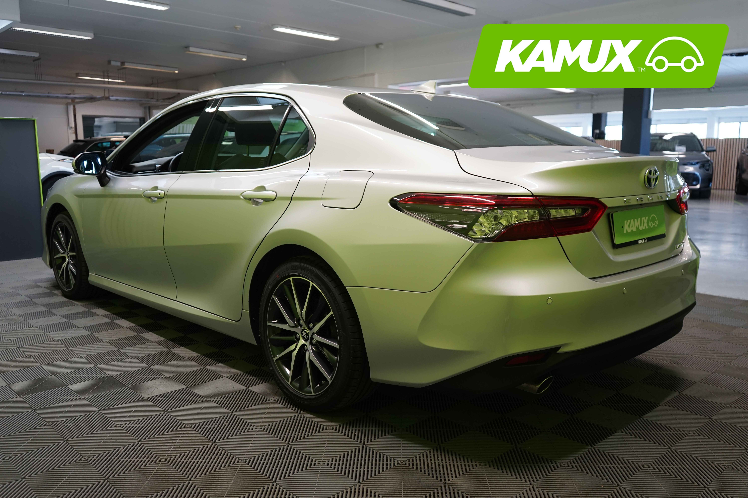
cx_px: 374
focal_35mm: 30
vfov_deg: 43.6
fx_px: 623
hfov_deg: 61.9
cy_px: 249
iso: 800
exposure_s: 1/30
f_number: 4.5
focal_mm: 30
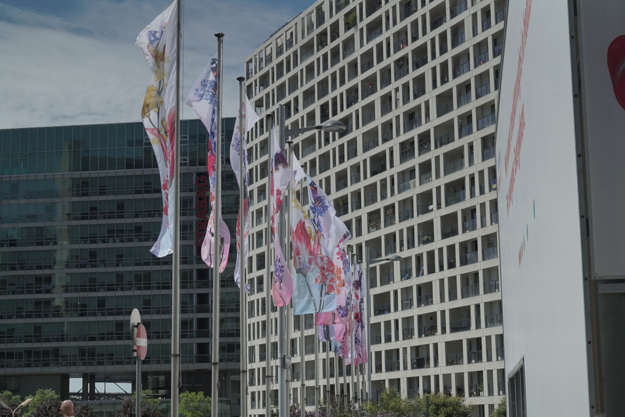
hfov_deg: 28.8
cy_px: 208
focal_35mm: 70
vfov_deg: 19.5
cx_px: 312
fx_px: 1216
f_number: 10
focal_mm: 70
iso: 1600
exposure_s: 1/8000
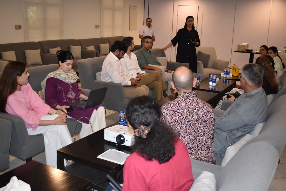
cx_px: 143
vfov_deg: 34.2
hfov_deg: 49.6
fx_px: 310
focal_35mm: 39
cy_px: 96
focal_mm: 26
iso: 800
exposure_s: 1/60
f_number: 4
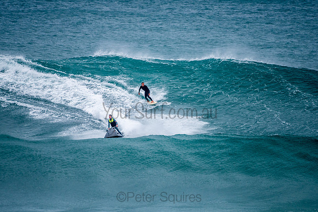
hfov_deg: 3.4
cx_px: 153
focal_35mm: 613
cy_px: 98
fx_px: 5418
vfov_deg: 2.2
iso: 280
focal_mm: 500
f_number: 5.6
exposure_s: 1/1250
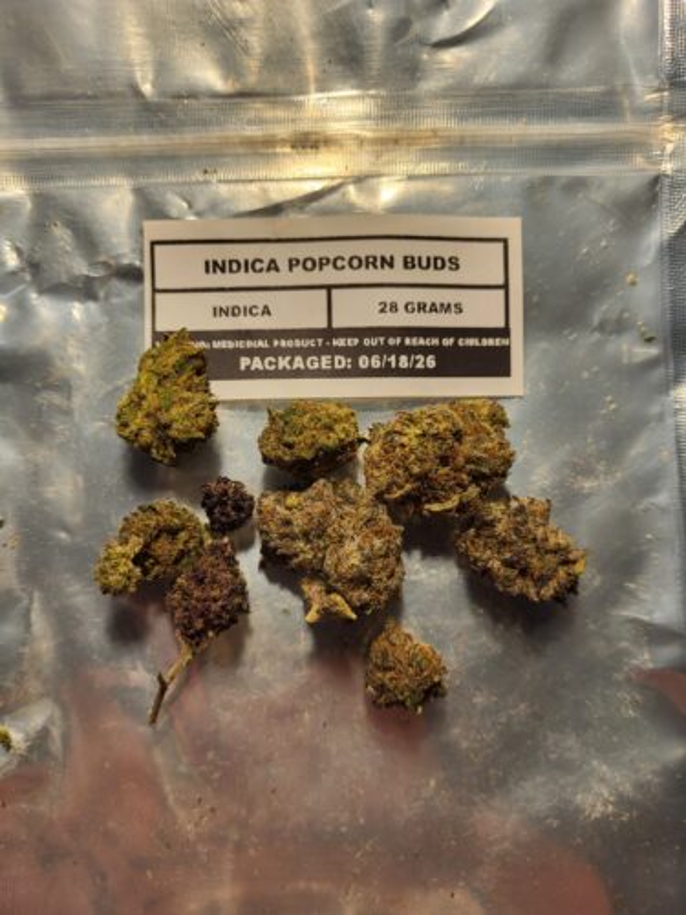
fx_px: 687
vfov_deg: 67.3
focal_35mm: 26
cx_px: 343
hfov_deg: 53.1
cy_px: 458
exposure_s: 1/120
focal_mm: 5.4
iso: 50
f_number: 1.8
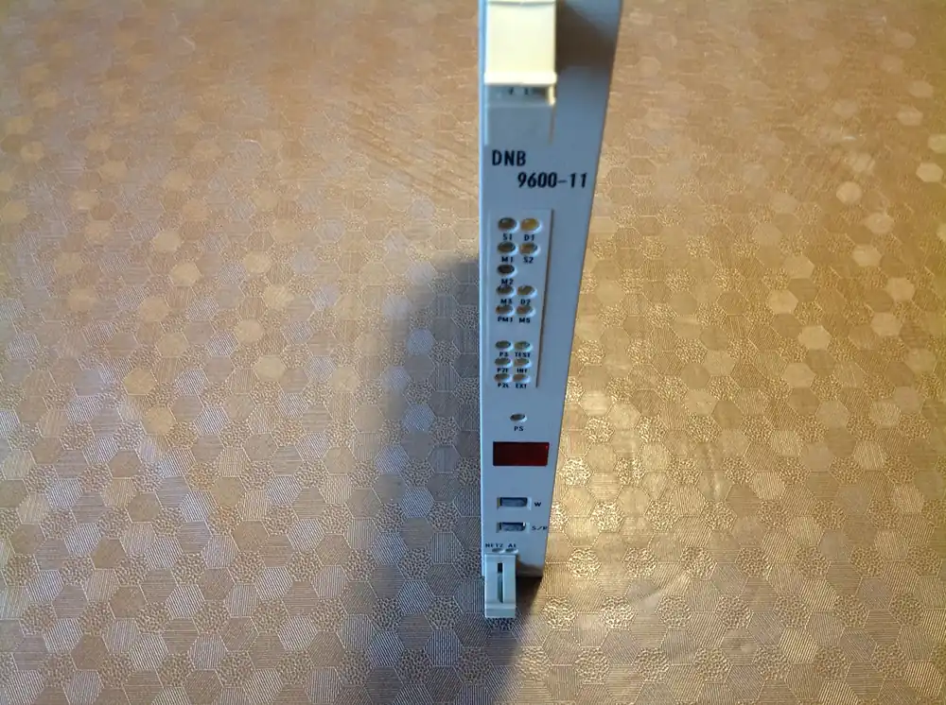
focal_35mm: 35
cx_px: 473
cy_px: 352
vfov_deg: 40.6
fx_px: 955
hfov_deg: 52.7
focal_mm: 4.28
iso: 125
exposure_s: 1/15
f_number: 2.4
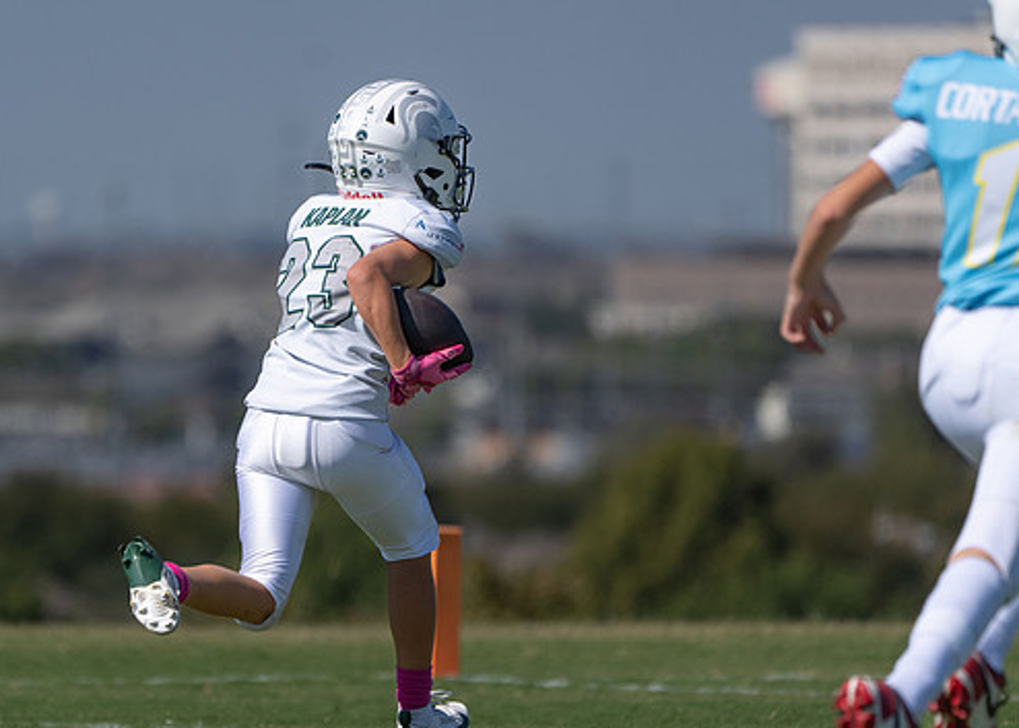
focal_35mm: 686
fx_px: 19856
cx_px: 307
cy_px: 455
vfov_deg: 2.1
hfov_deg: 2.9
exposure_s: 1/1250
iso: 100
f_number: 5.6
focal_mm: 400
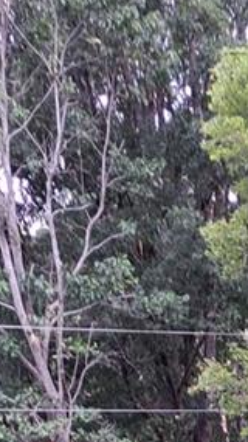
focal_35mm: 141
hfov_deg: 8.1
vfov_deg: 11.9
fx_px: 1651
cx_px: 538
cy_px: 1110
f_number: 1.8
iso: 50
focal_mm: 5.23
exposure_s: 1/60
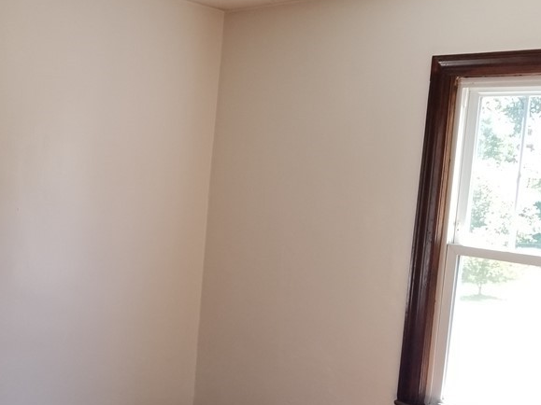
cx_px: 142
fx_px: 719
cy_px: 216
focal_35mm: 46
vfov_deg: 31.5
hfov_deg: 40.2
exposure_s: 1/100
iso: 80
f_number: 1.7
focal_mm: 4.25
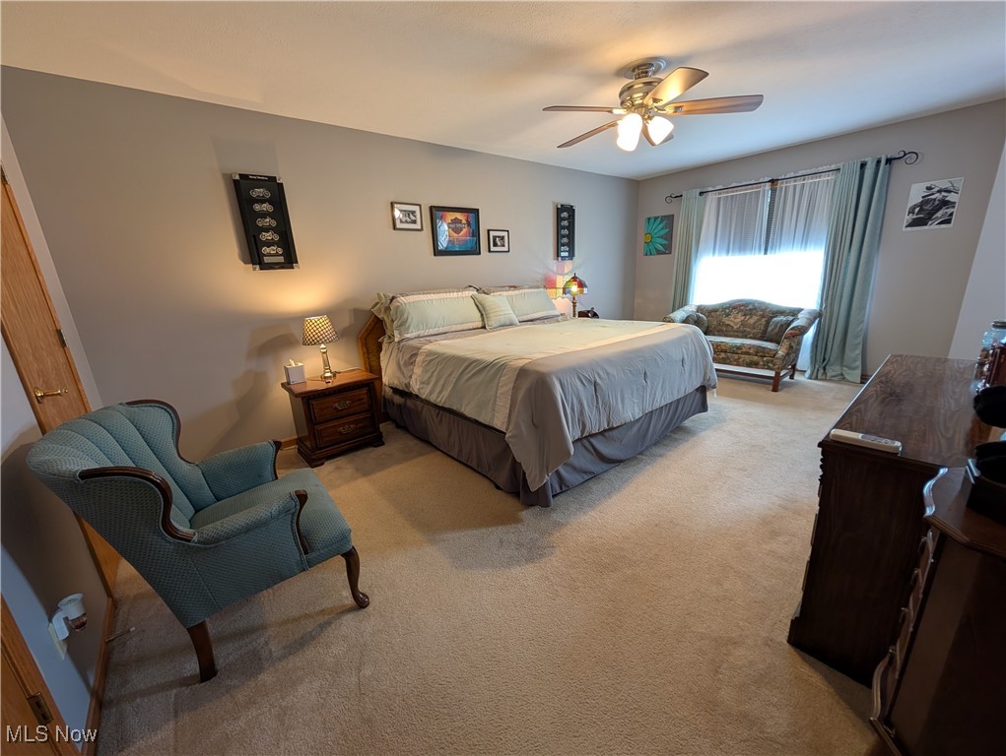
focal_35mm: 12
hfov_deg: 110.5
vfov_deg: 94.6
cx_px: 503
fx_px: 349
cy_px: 378
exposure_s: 1/24
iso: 48
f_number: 1.7
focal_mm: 2.02
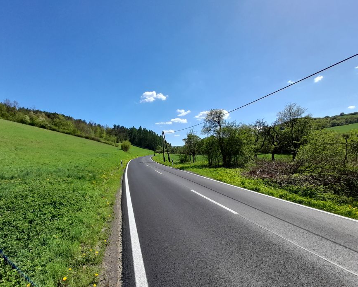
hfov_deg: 95.9
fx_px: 159
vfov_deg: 83.8
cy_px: 159
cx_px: 148
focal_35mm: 15
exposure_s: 1/1271
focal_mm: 1.42
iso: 40
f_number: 2.2
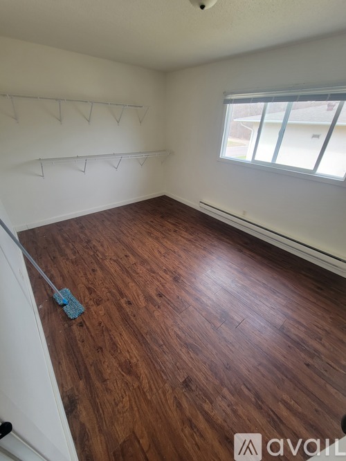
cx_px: 173
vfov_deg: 106.2
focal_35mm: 13
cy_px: 230
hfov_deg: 89.9
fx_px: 173
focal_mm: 2.2
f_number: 2.2
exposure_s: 1/60
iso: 64
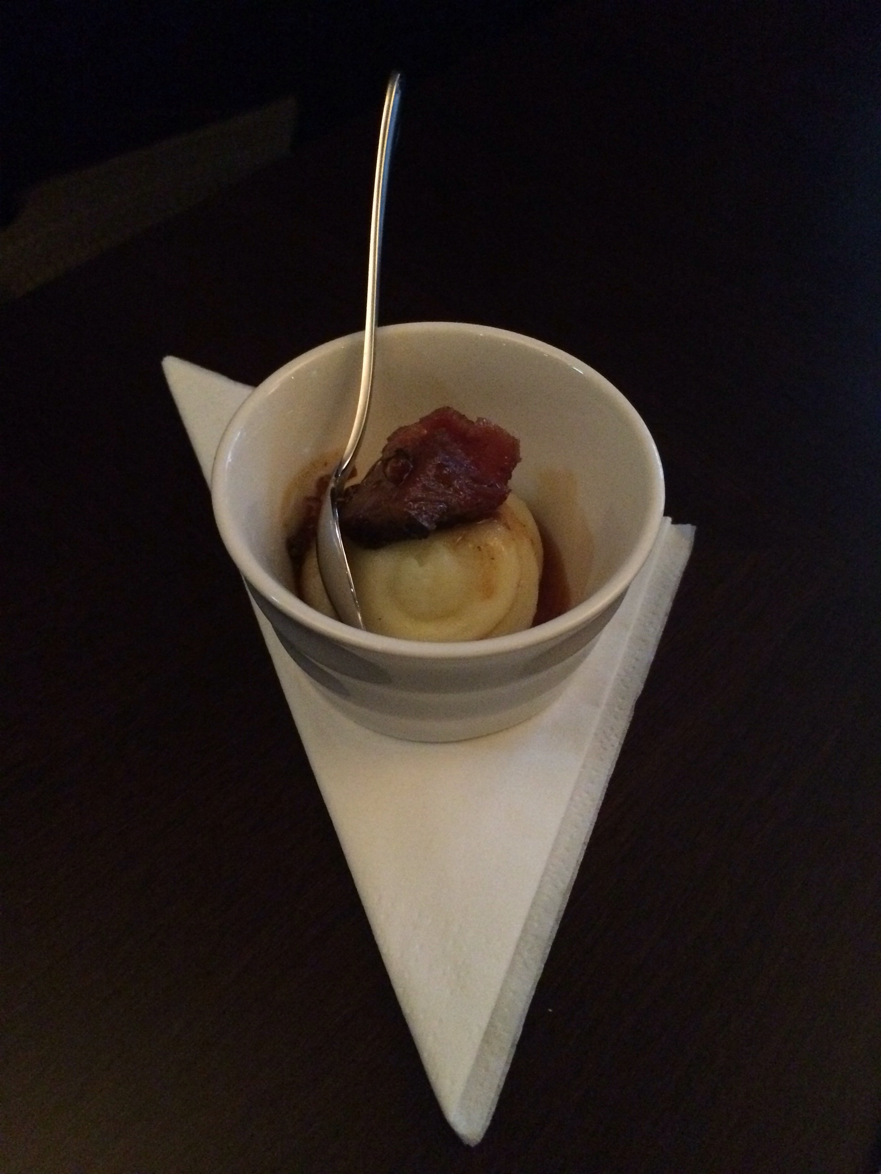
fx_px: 984
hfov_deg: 48.2
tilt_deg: -52.7
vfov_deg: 61.7
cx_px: 440
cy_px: 587
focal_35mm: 29
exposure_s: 1/17
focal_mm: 4.15
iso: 500
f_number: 2.2
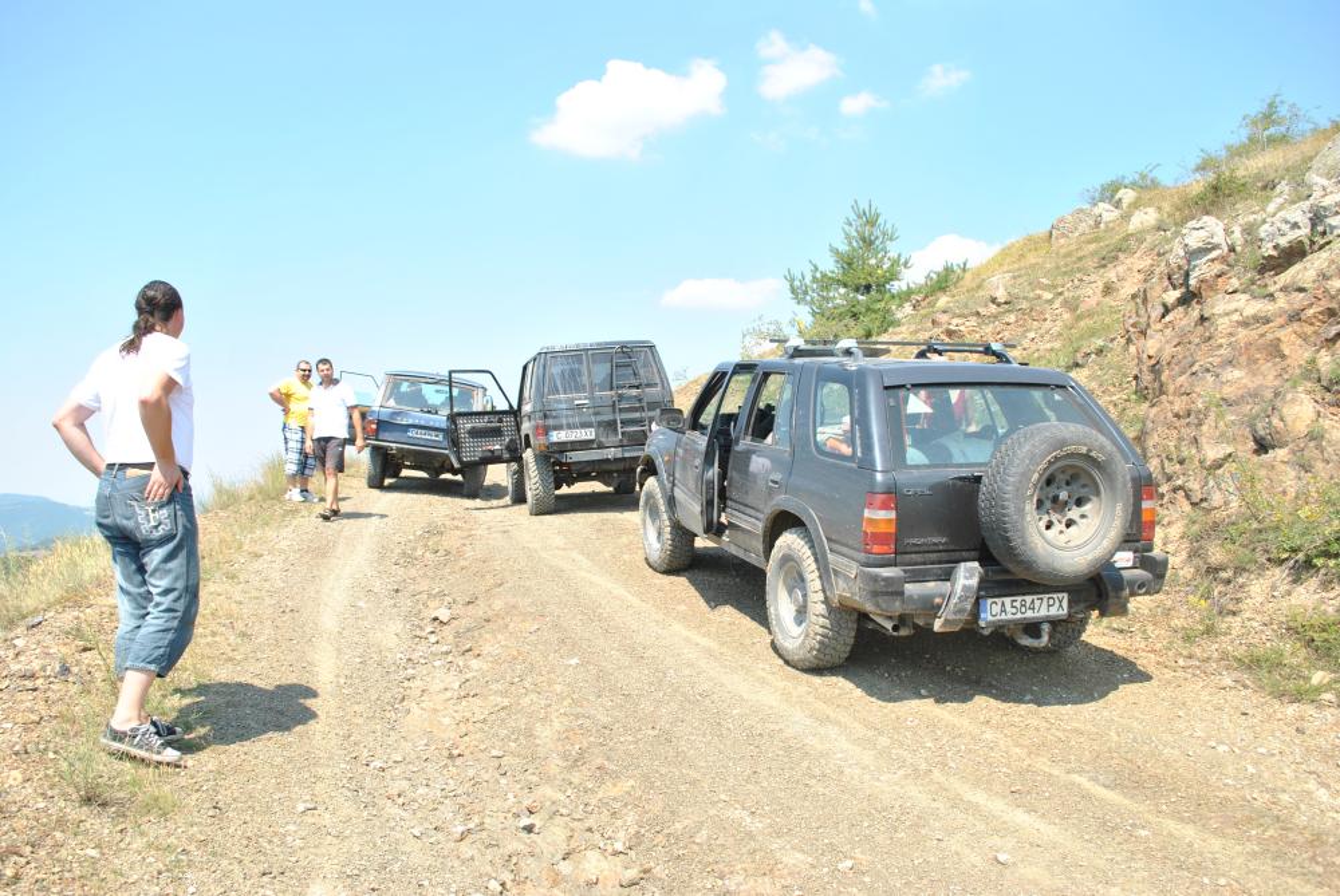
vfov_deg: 48.0
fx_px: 1006
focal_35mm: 27
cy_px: 448
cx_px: 670
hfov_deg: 67.3
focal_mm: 18
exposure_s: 1/200
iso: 100
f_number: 5.6
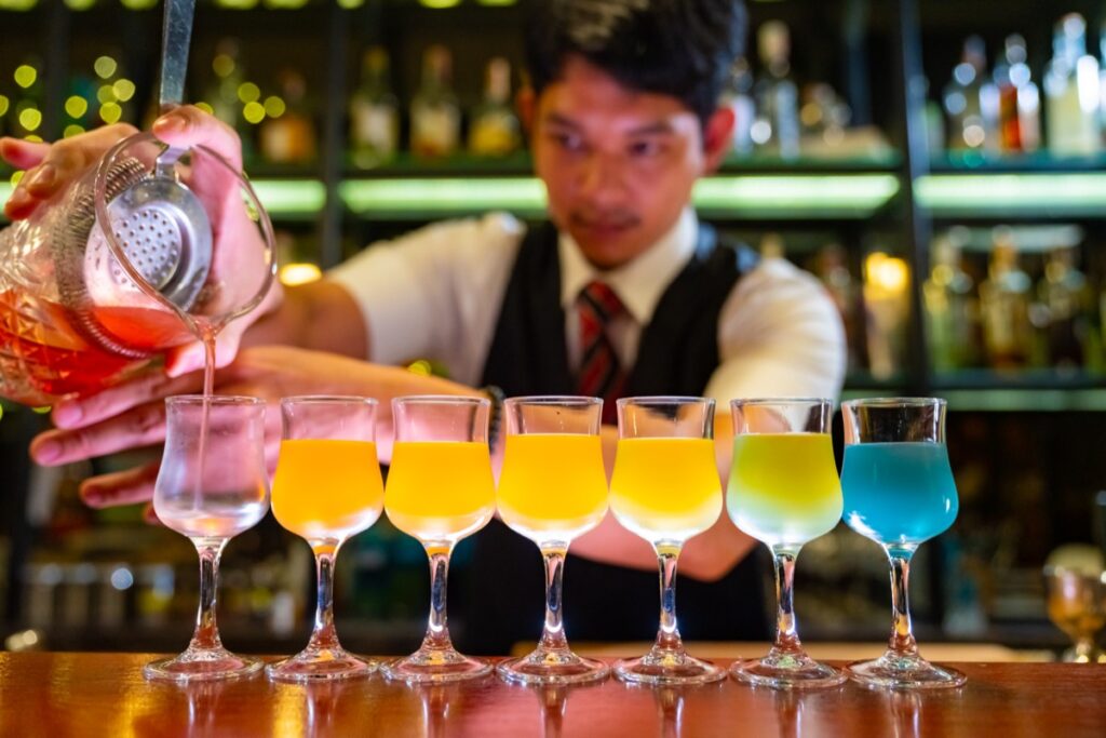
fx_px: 952
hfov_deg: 60.3
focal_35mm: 31
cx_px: 553
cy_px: 369
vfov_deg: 42.3
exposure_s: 1/125
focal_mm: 31
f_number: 2.8
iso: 1600
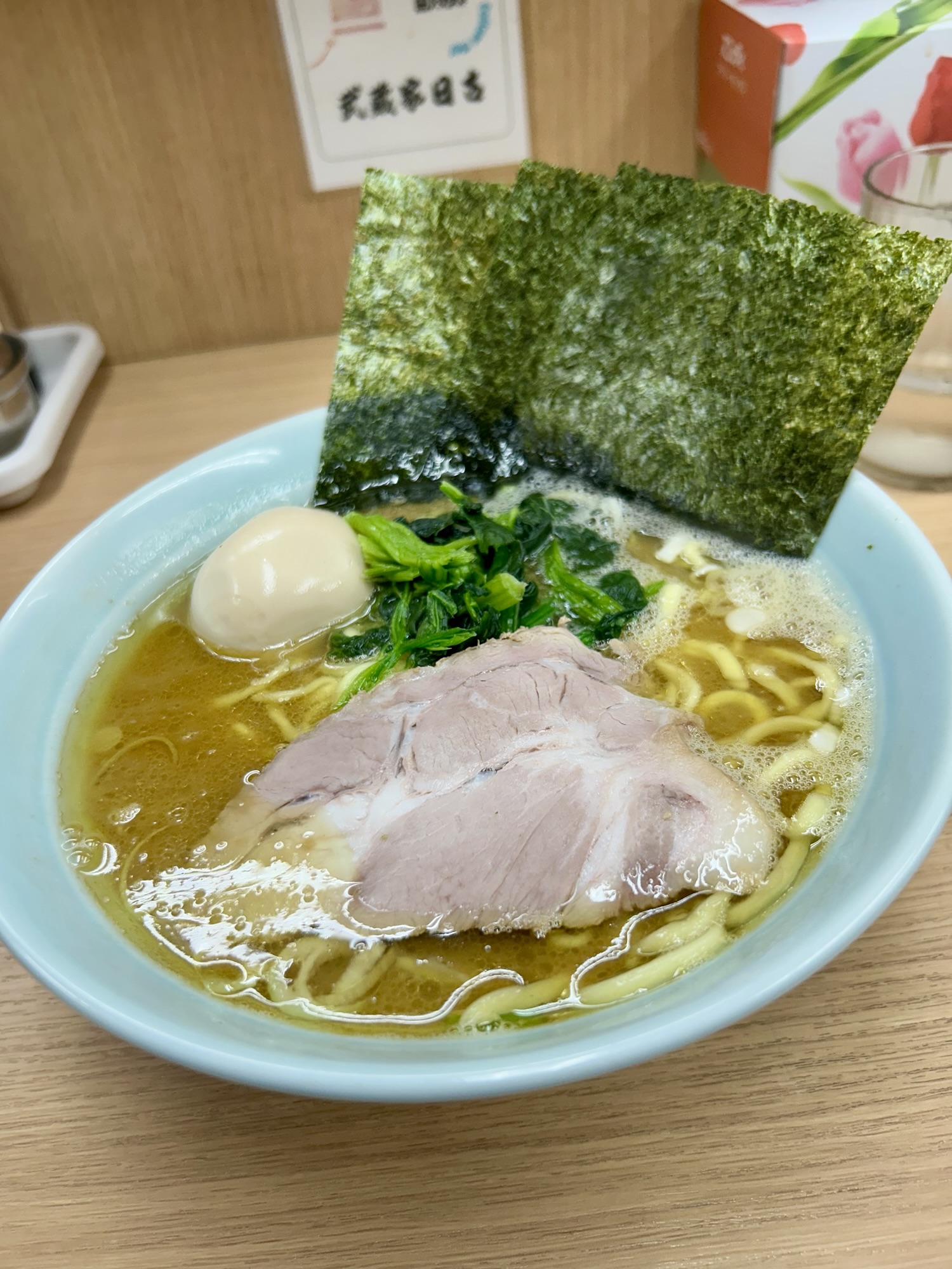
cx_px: 476
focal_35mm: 26
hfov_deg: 53.1
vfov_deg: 67.3
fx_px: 953
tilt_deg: -38.9
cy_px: 634
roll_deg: +8.0
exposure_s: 1/100
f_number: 1.5
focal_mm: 5.7
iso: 64
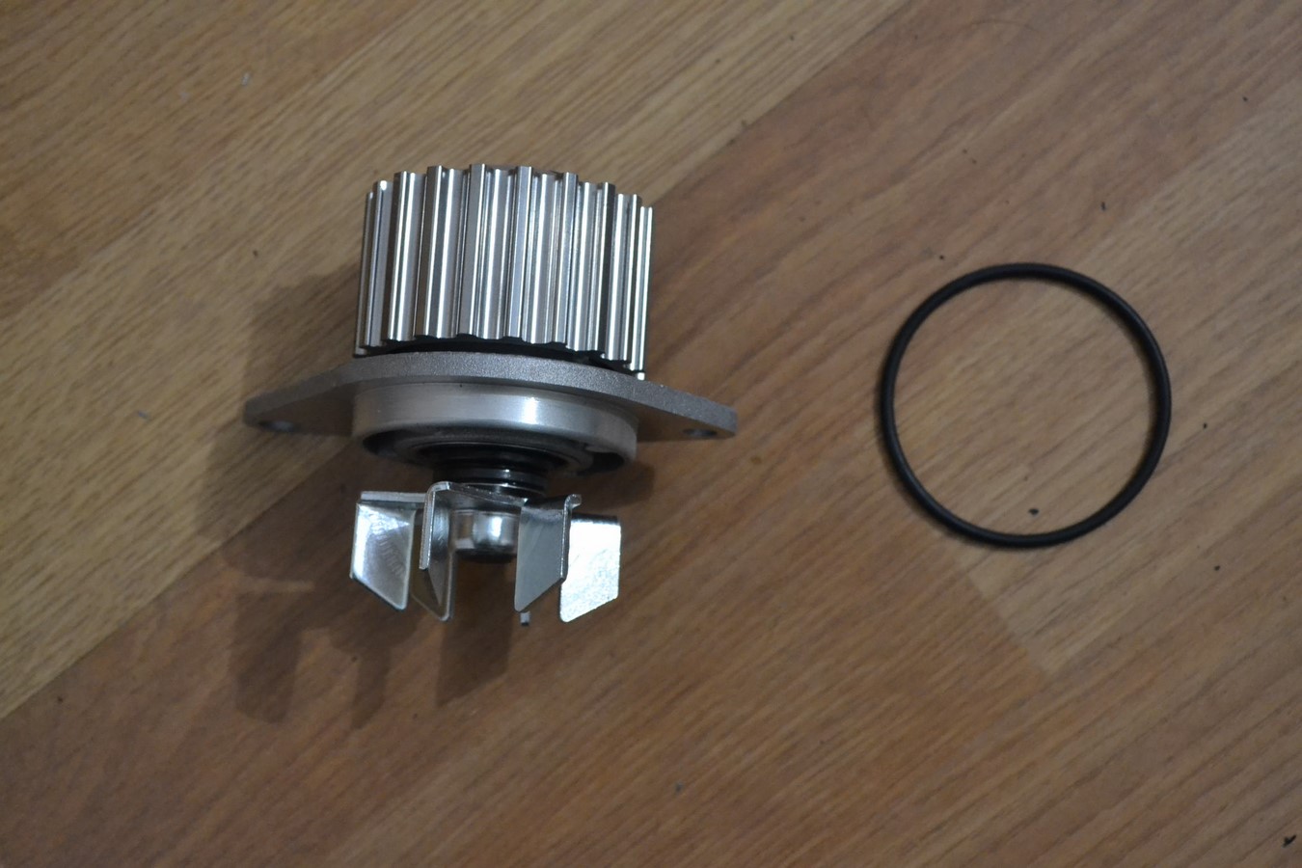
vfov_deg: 22.6
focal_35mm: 60
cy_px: 434
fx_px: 2170
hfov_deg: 33.4
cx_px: 651
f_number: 5.3
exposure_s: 1/20
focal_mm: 40
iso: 3200
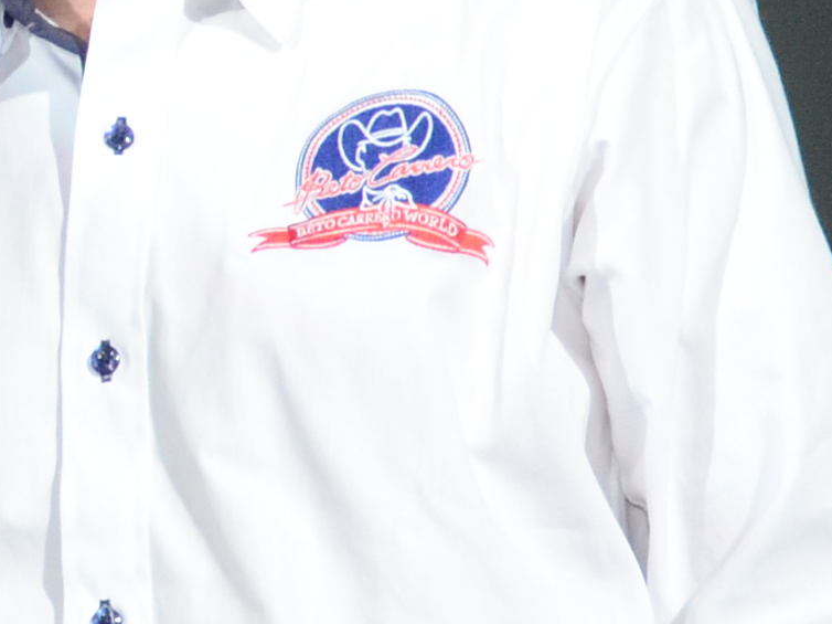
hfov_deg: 6.1
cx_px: -626
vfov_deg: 4.6
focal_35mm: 320
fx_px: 7689
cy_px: 94
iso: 1000
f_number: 4.2
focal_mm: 34
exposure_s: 1/125
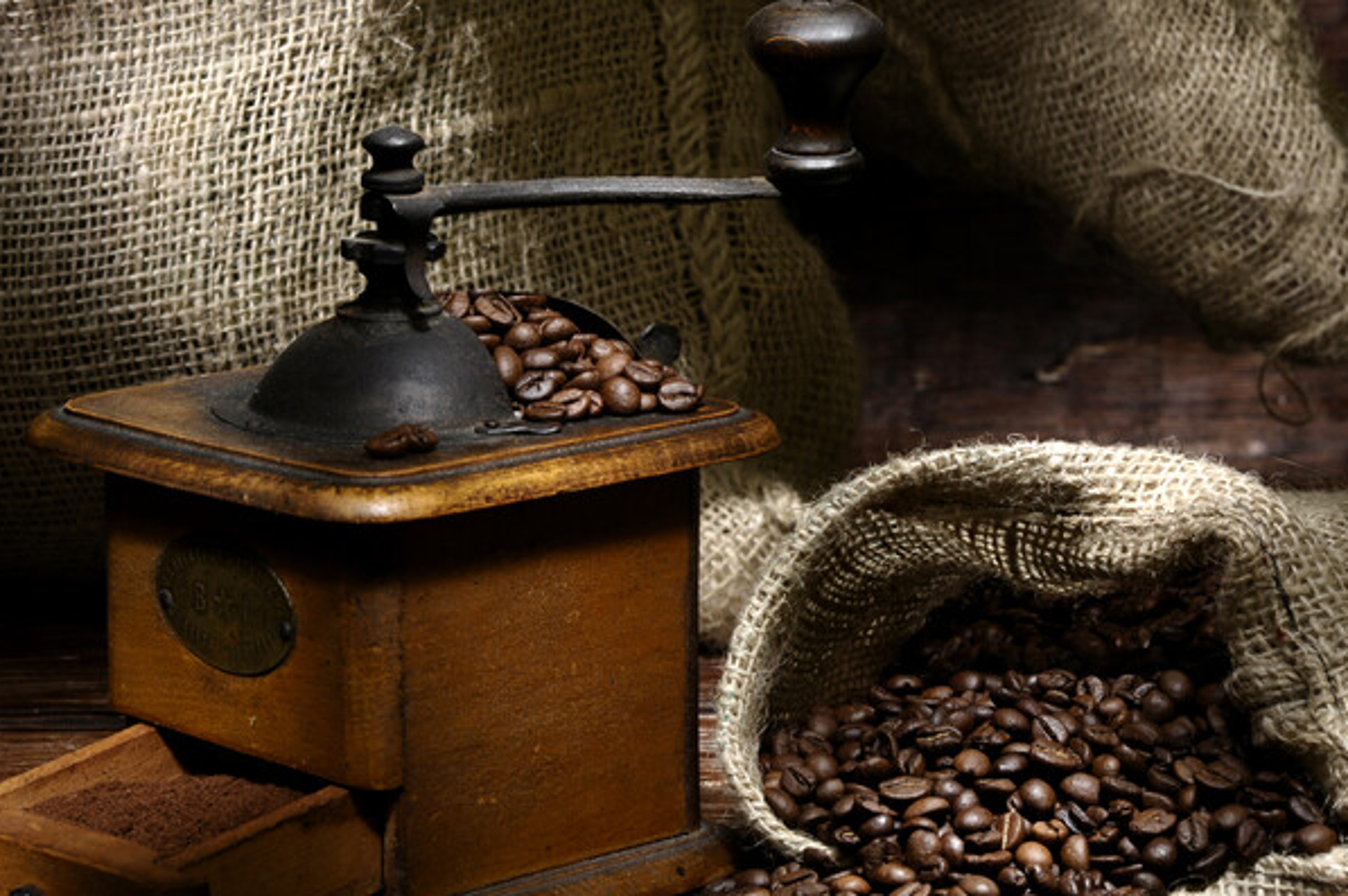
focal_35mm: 132
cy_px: 489
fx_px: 4938
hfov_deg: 15.5
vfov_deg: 10.4
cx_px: 707
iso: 200
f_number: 14
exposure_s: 10
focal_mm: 105
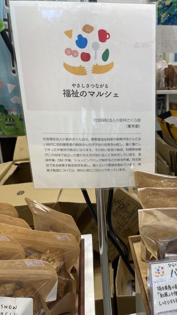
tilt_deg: -20.6
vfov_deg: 52.8
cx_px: 163
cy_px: 157
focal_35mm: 38
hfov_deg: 29.8
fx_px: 317
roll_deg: -0.7
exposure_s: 1/100
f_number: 1.6
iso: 64
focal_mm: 4.2
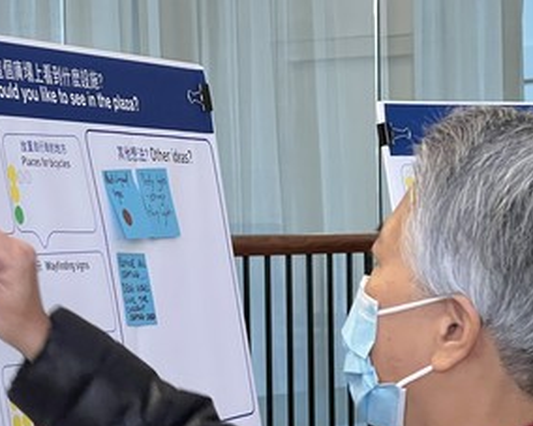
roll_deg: +2.0
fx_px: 2507
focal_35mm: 159
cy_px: 360
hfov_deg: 12.1
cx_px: 56
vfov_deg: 9.7
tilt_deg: -2.7
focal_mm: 9
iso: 500
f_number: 2.8
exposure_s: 1/60
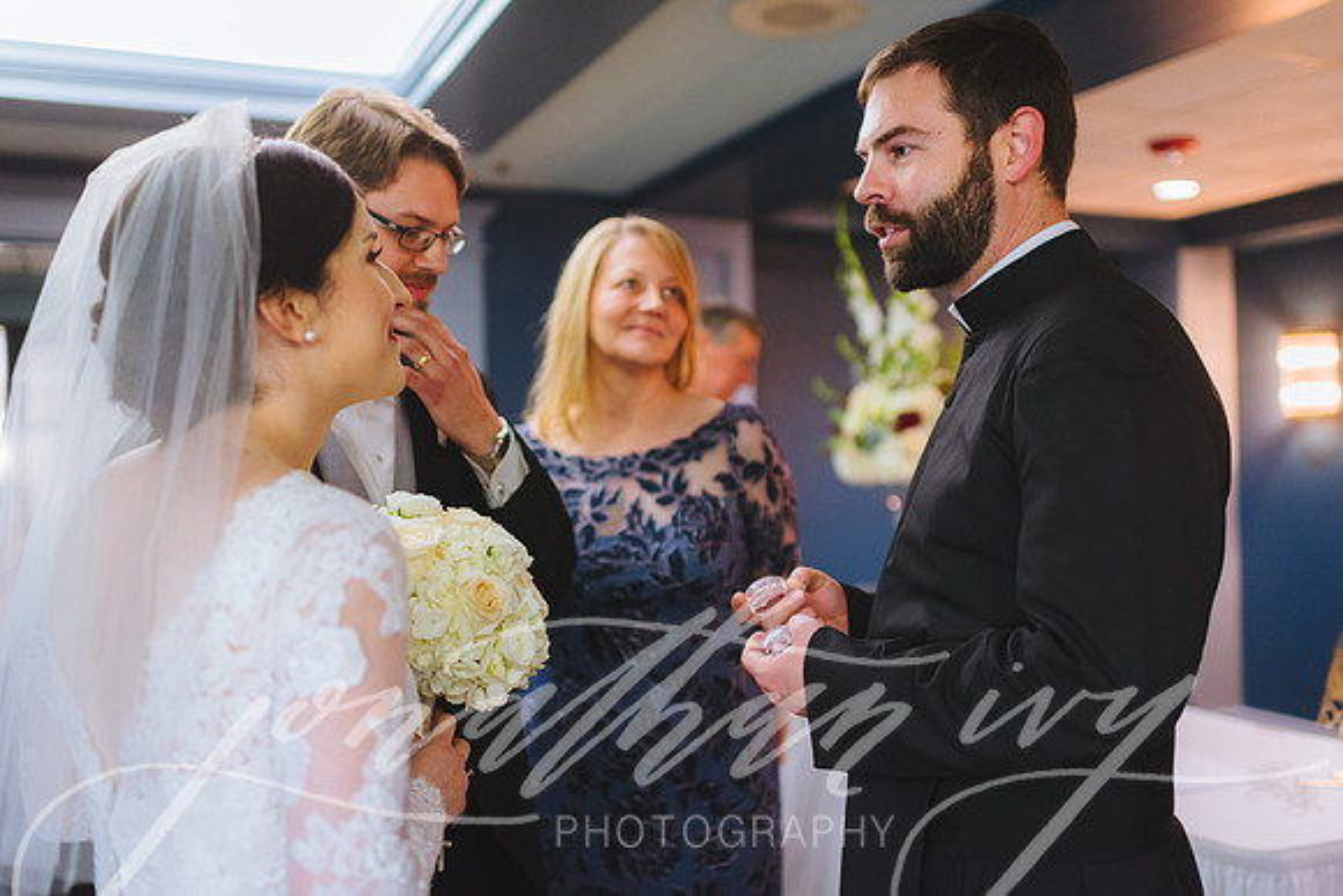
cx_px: 672
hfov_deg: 54.4
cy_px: 448
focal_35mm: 35
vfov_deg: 37.9
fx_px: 1306
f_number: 1.8
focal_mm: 35
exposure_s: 1/250
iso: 1000
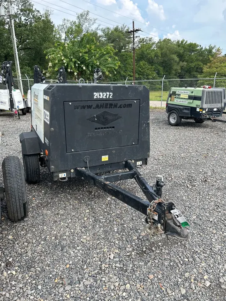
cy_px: 150
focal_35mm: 26
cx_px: 113
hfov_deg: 53.1
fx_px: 226
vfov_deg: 67.3
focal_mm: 5.7
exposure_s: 1/814
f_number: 1.5
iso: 50
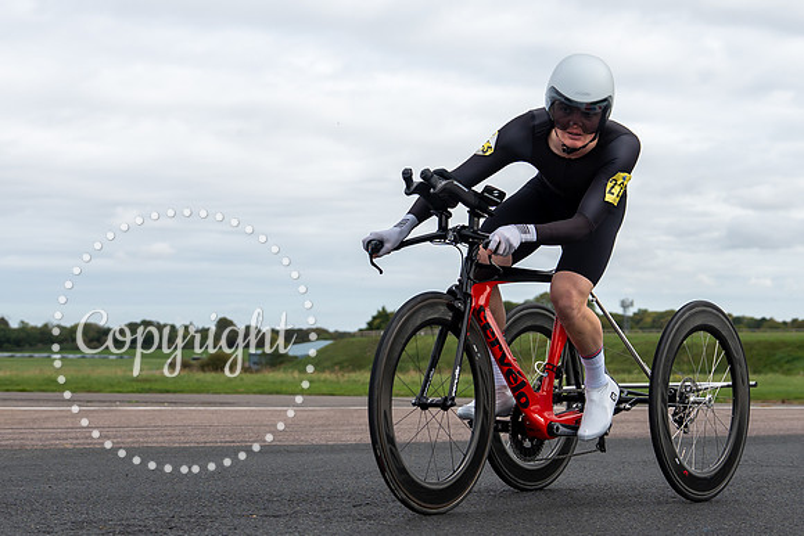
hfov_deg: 24.0
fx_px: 1895
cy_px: 372
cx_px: 423
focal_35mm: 85
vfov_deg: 16.1
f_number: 3.5
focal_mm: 39
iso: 100
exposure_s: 1/1000
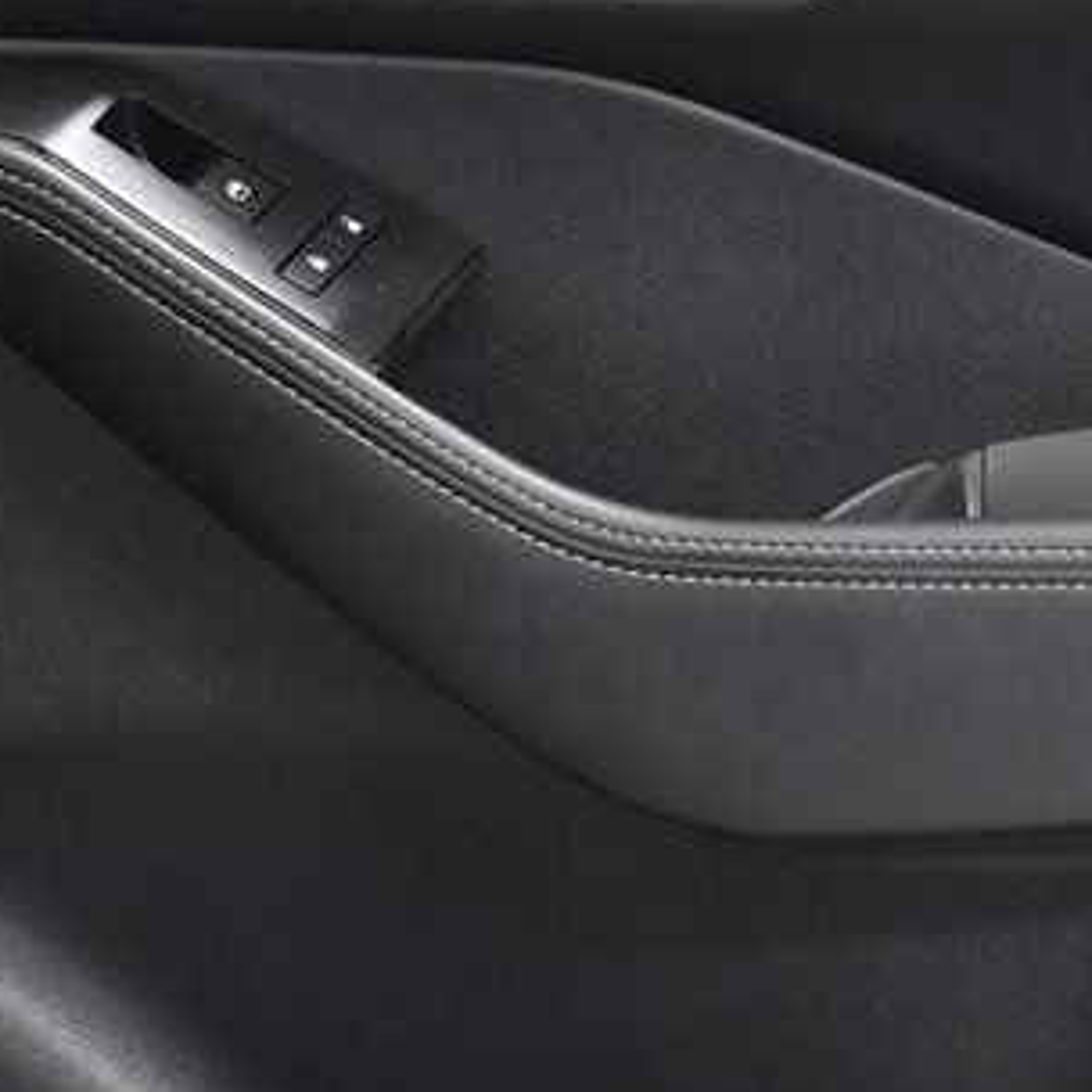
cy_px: 638
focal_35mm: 192
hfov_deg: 9.1
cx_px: 952
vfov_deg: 9.1
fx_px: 6853
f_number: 4.5
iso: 1250
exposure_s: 1/100
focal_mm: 45
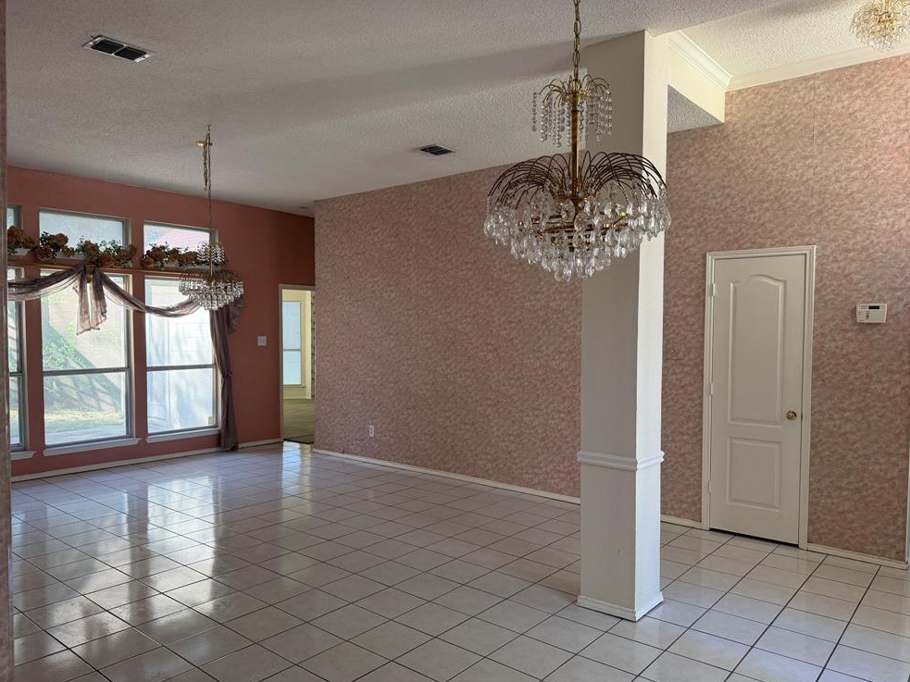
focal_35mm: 25
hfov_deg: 69.4
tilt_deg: -2.9
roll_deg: -0.3
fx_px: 657
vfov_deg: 54.9
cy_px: 346
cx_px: 441
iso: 200
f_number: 1.78
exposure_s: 1/87
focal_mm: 6.76
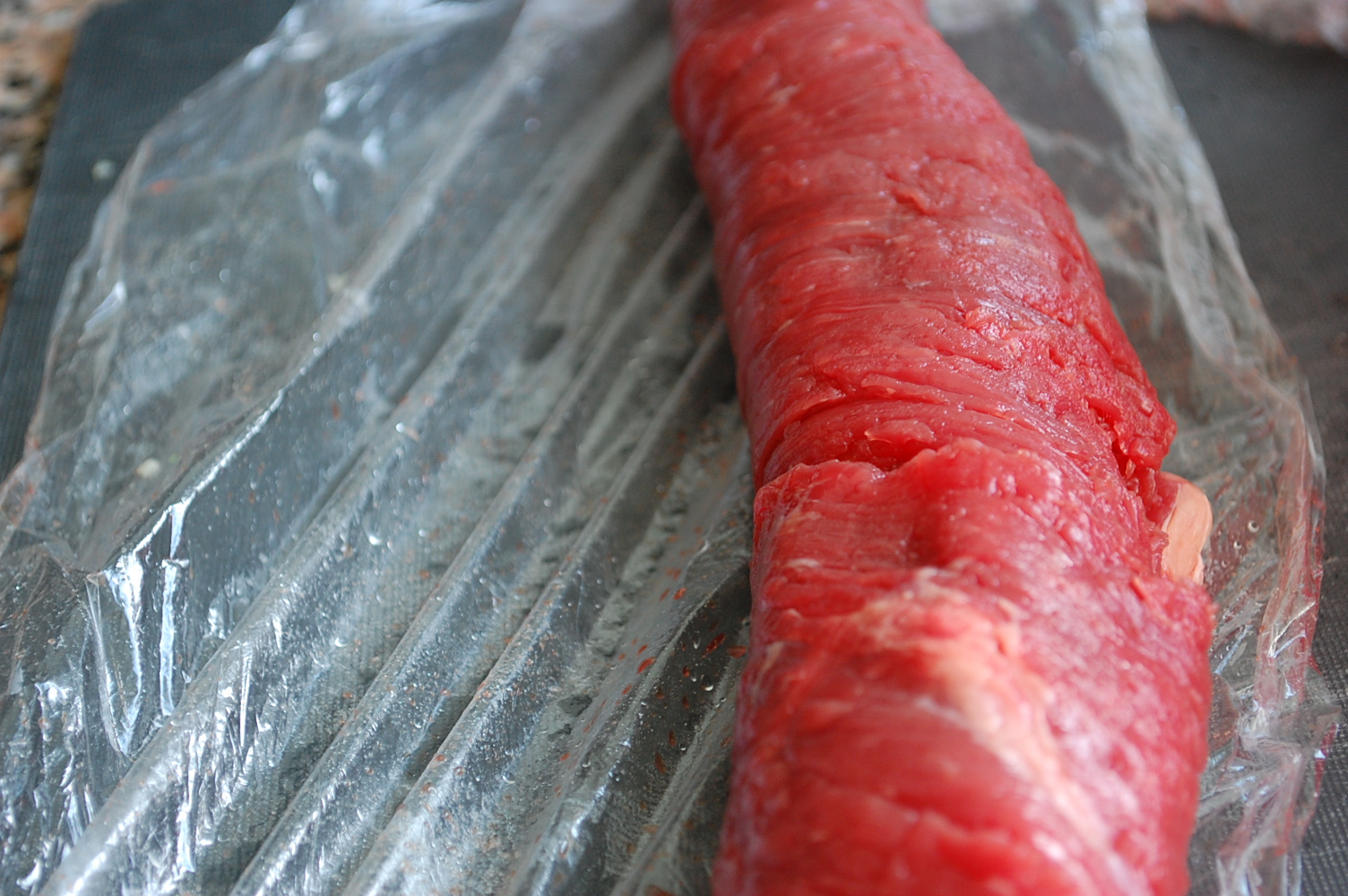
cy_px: 448
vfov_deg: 16.5
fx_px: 3086
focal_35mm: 82
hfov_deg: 24.6
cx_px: 674
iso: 720
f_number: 5.6
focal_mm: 55
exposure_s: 1/60
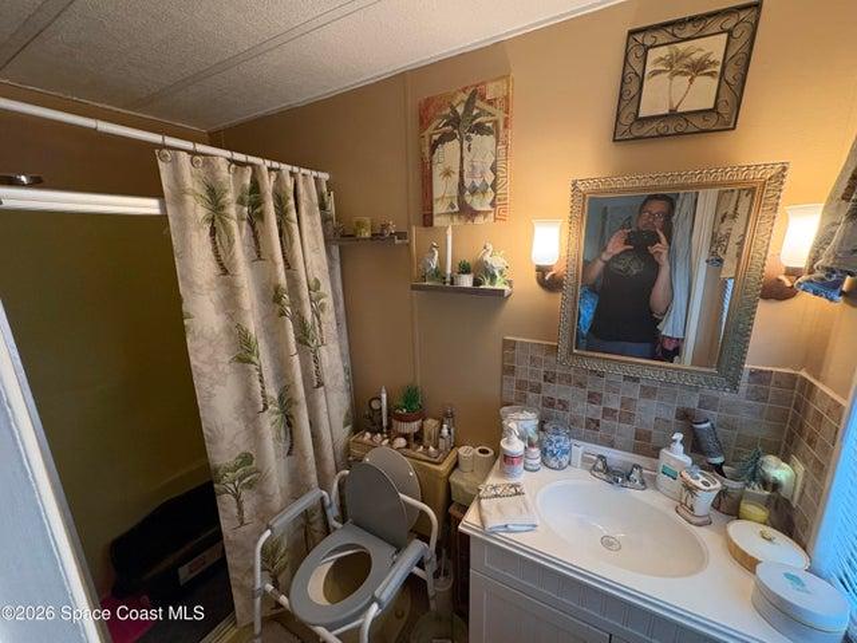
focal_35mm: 14
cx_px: 428
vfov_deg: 85.7
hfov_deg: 102.1
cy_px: 322
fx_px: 347
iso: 400
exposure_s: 1/60
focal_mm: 2.22
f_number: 2.2
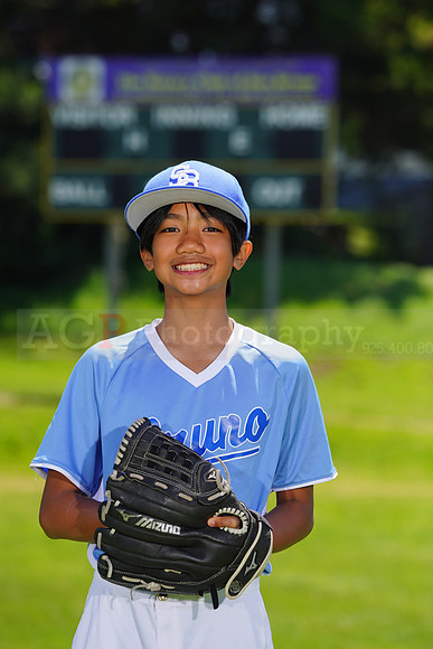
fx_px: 4670
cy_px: 324
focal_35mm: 259
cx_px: 216
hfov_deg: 5.3
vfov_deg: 7.9
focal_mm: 259
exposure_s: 1/250
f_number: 8
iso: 100
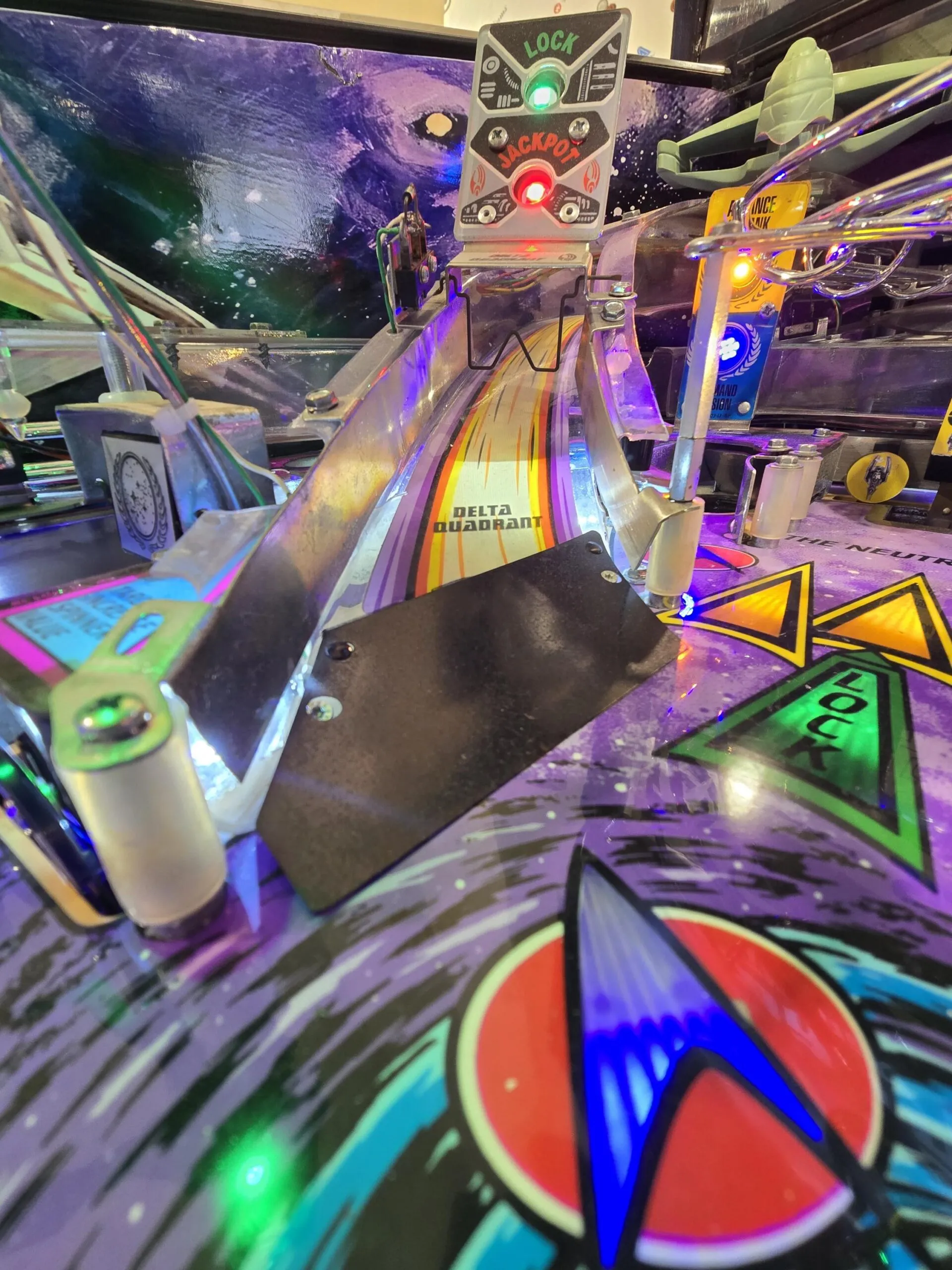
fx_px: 477
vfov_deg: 106.2
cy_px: 635
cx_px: 476
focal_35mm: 13
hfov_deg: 89.9
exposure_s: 1/50
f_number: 2.2
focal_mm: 2.2
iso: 160
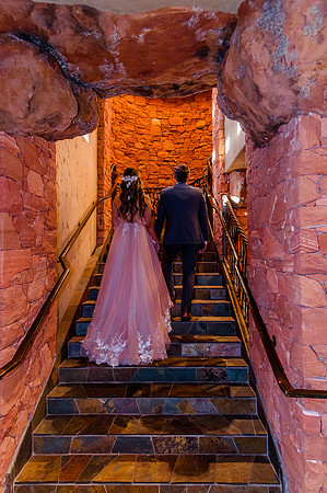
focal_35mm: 24
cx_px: 164
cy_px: 246
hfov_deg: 53.0
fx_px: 328
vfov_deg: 73.8
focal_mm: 24
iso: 2500
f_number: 4
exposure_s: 1/80
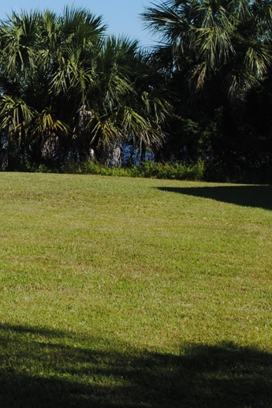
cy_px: 156
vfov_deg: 19.1
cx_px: -93
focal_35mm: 107
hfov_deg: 12.4
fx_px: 1212
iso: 100
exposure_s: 1/250
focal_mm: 36
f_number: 8
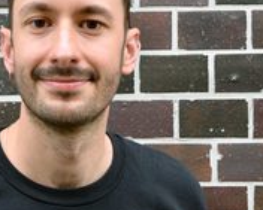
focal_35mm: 81
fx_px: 631
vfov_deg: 19.0
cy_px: 89
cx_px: 61
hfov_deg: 23.3
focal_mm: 26
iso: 200
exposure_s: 1/125
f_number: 4
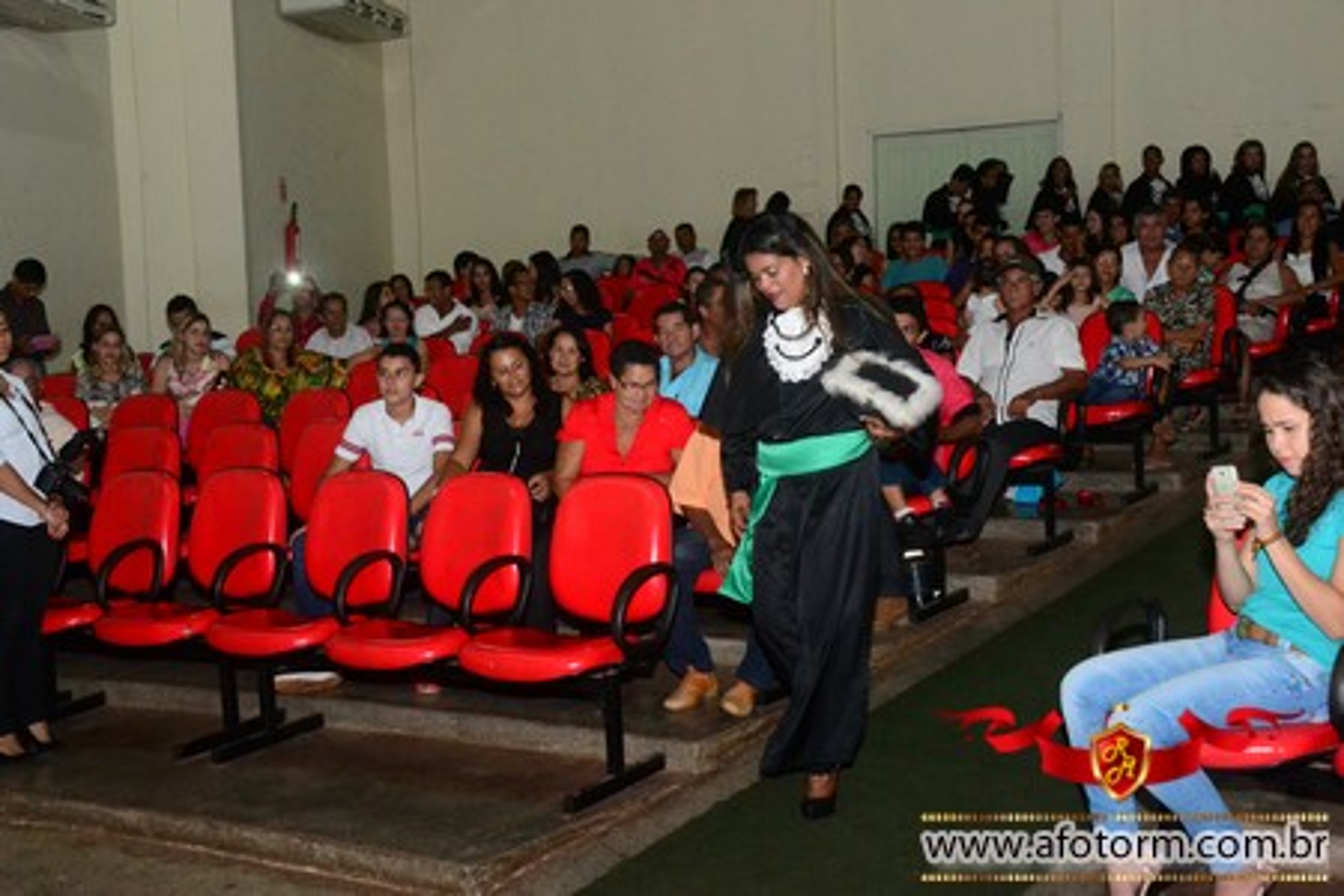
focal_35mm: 46
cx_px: 672
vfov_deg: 28.9
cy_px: 448
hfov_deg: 42.3
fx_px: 1736
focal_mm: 31
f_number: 7.1
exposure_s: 1/80
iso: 3200
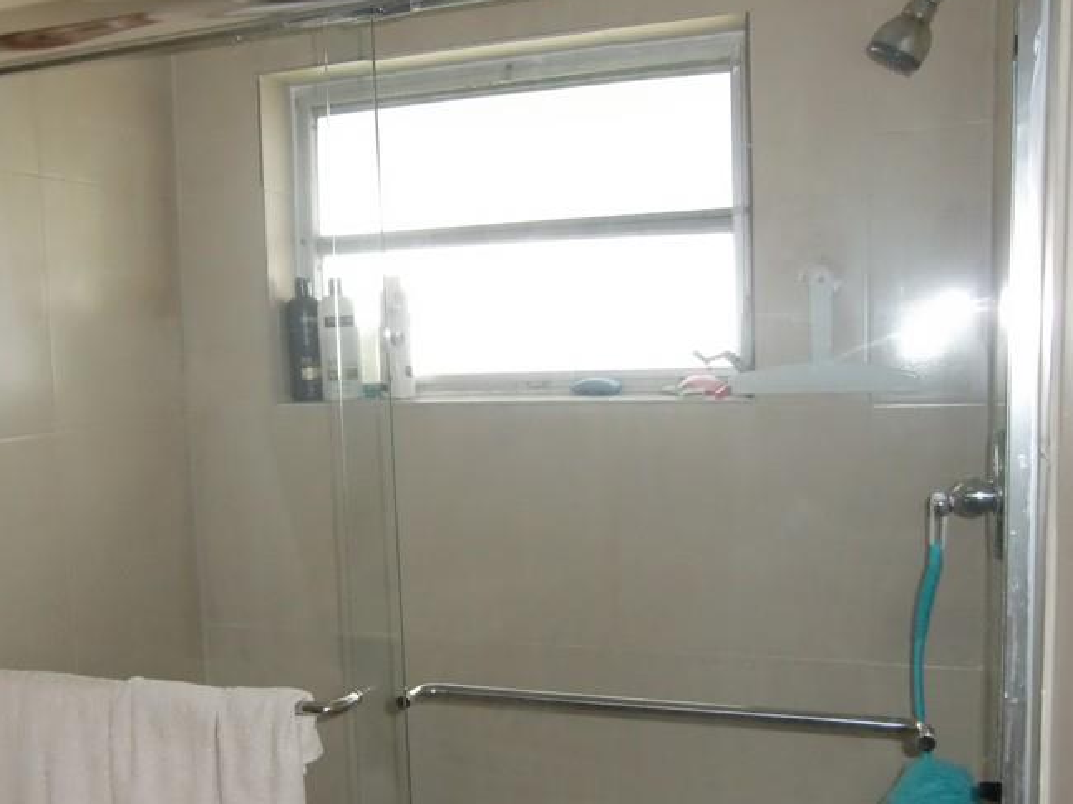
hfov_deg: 48.6
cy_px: 512
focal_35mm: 38
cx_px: 410
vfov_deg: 37.4
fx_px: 1178
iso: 400
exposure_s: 1/60
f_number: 3.2
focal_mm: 4.3
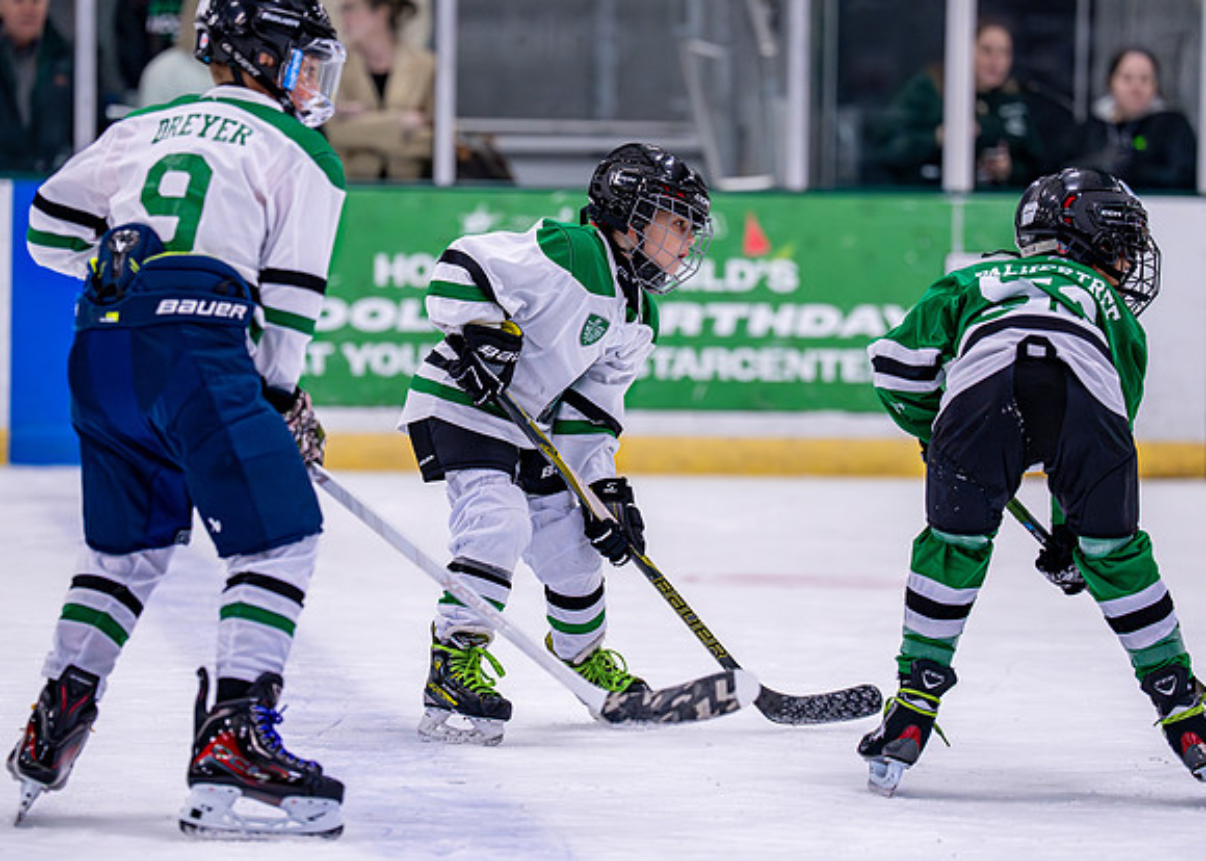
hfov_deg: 9.2
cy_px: 368
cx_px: 580
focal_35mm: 218
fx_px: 7471
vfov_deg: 6.6
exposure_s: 1/1250
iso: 2500
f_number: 2.8
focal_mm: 154
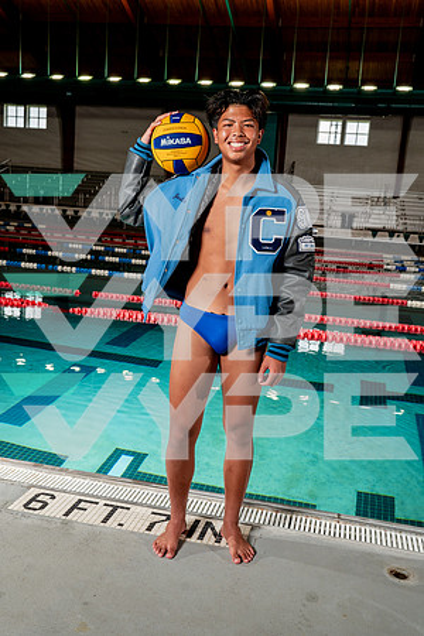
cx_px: 212
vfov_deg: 53.1
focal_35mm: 36
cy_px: 318
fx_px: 636
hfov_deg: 36.9
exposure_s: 1/250
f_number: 6.3
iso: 400
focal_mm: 36
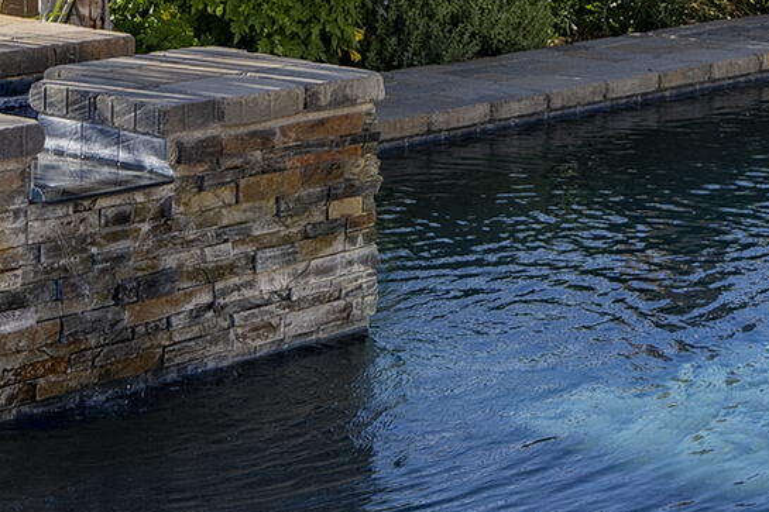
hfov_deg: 17.6
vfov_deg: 11.5
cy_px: -284
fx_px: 2413
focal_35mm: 113
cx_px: 801
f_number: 9
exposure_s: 1/160
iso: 100
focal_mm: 22
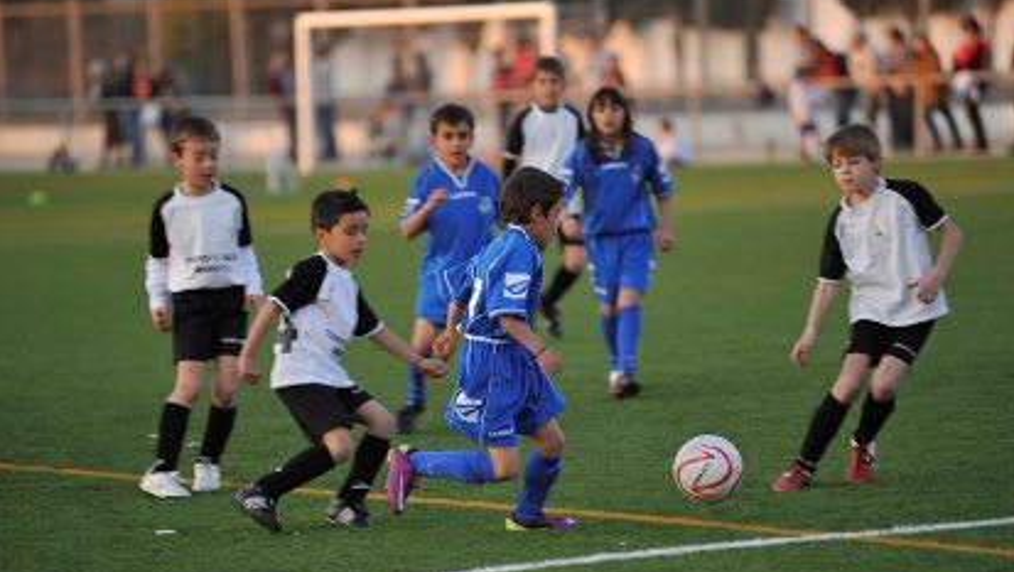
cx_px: 508
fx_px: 6135
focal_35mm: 228
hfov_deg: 9.4
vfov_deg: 5.3
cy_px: 309
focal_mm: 200
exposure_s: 1/250
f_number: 2.8
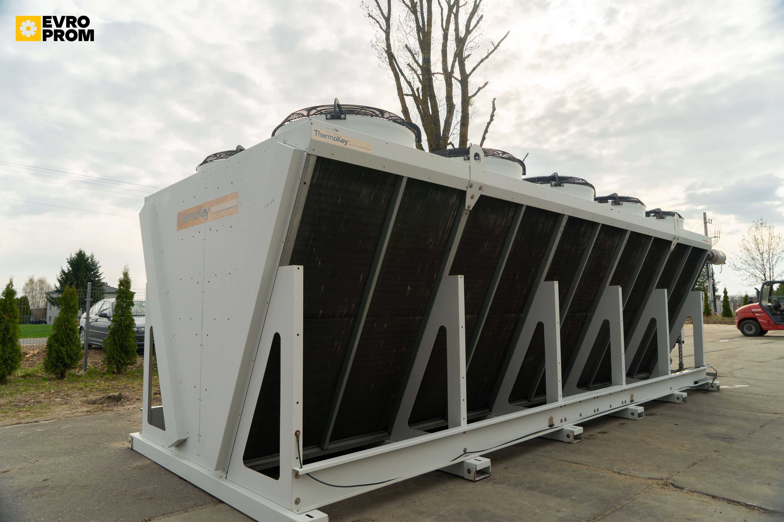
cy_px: 261
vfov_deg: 53.1
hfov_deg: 73.7
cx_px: 392
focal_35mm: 24
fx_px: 523
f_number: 6.3
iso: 320
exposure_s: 1/500
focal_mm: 24
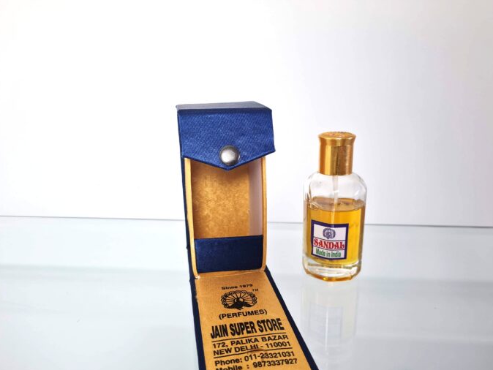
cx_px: 251
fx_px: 385
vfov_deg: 51.4
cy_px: 191
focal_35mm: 27
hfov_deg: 65.3
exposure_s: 1/120
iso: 100
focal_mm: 5.4
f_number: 1.8
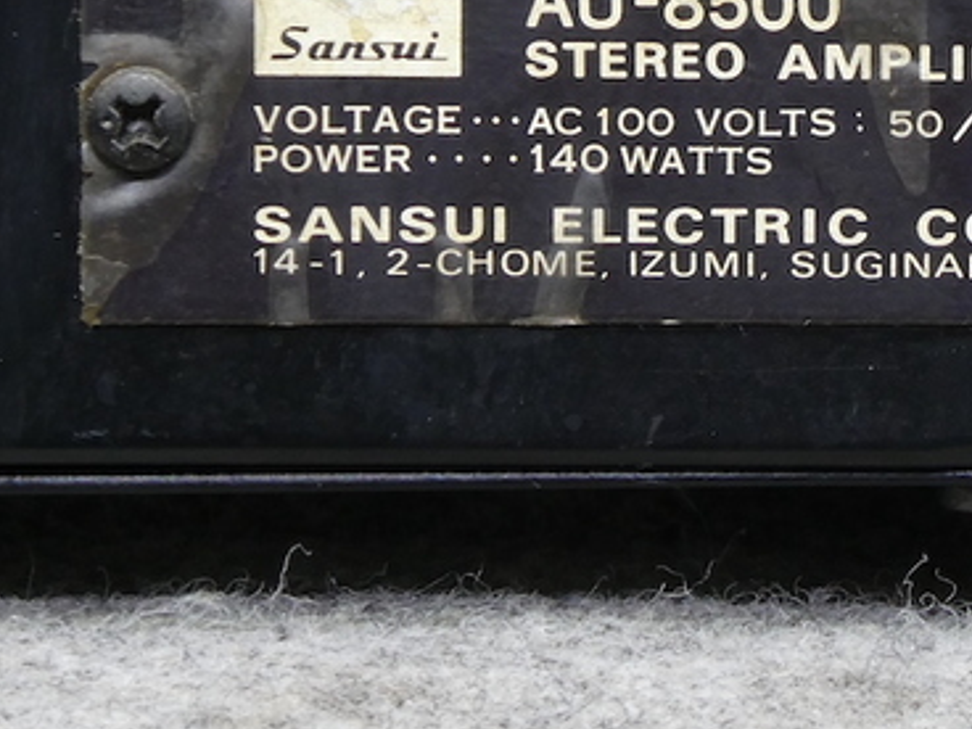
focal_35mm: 483
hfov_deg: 4.1
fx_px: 13562
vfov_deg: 3.1
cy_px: 111
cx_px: 761
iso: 200
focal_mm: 33.2
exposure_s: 1/3.2
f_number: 5.6
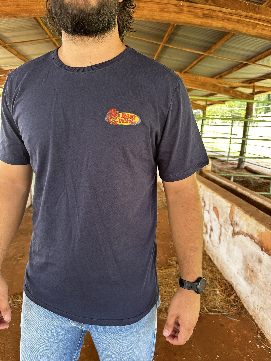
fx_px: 251
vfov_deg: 71.6
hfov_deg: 56.8
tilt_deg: -11.3
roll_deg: -1.5
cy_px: 180
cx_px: 136
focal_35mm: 24
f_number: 1.78
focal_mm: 6.86
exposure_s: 1/121
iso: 125
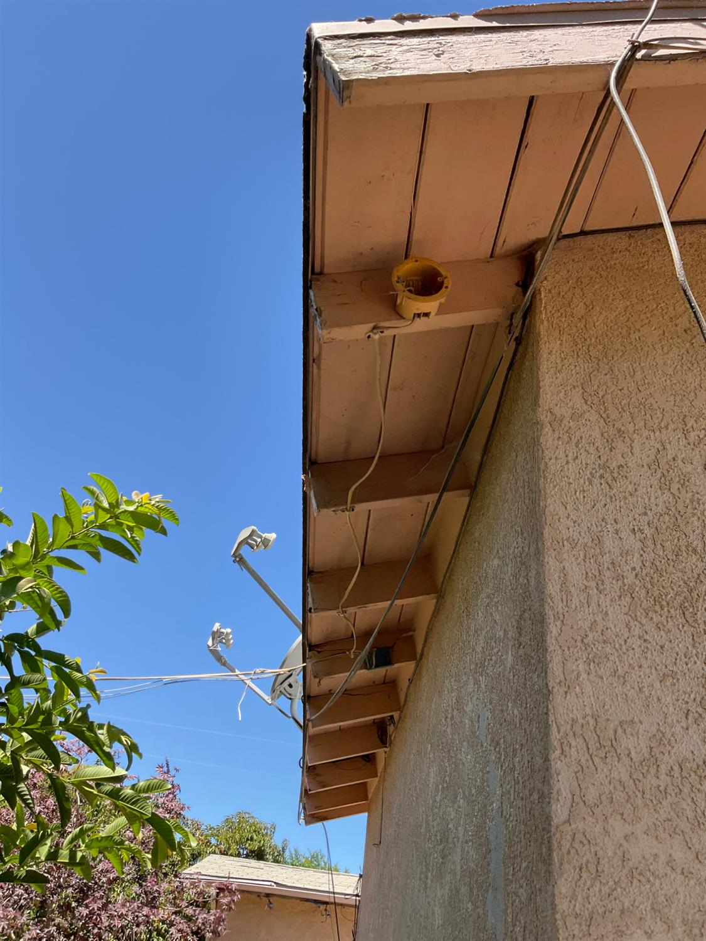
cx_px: 353
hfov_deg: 48.2
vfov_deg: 61.7
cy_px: 470
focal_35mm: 29
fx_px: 789
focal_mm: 3
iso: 16
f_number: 1.8
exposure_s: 1/770
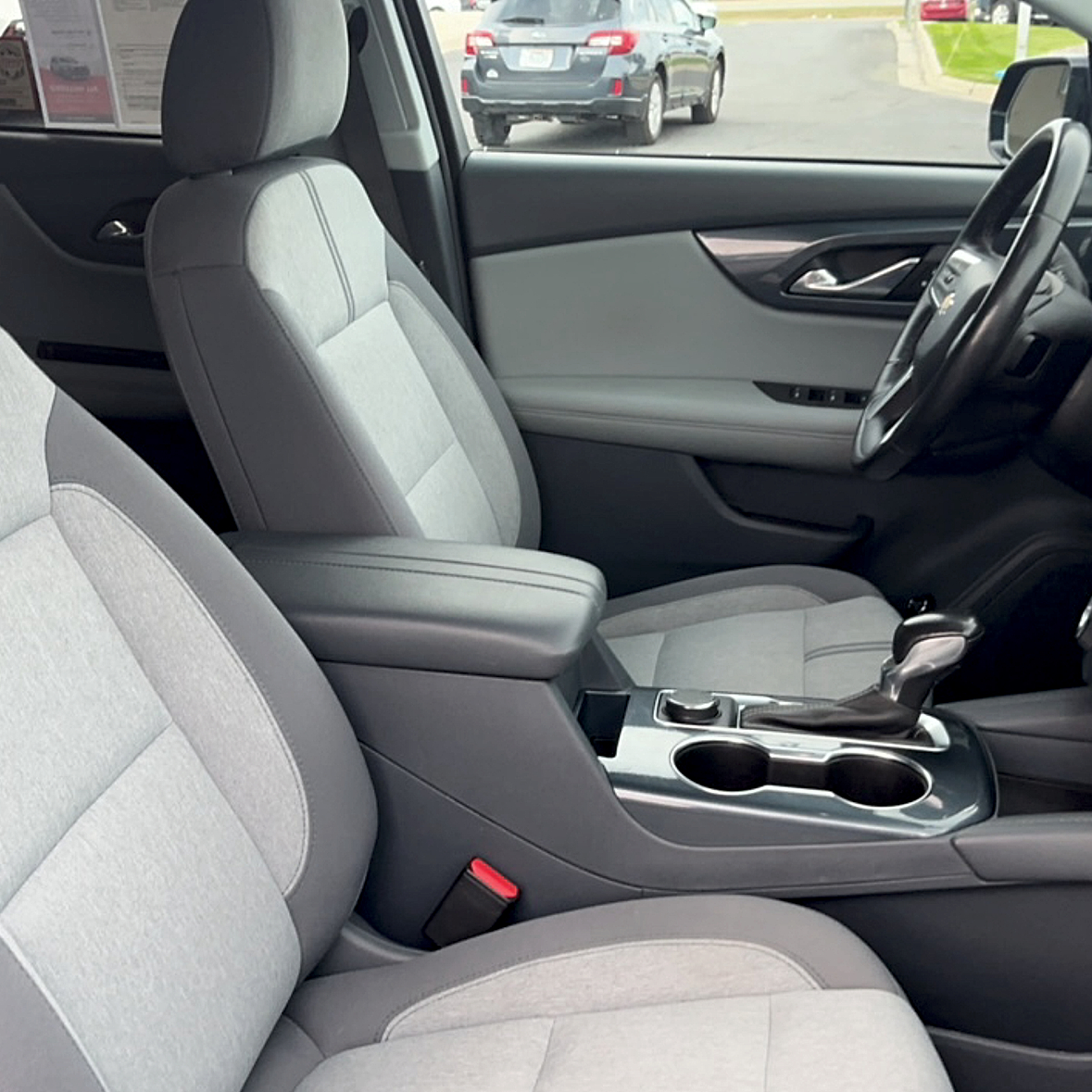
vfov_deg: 46.0
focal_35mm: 36
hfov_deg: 45.4
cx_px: 368
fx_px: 1285
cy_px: 555
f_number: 1.8
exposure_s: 1/120
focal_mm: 3
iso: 20
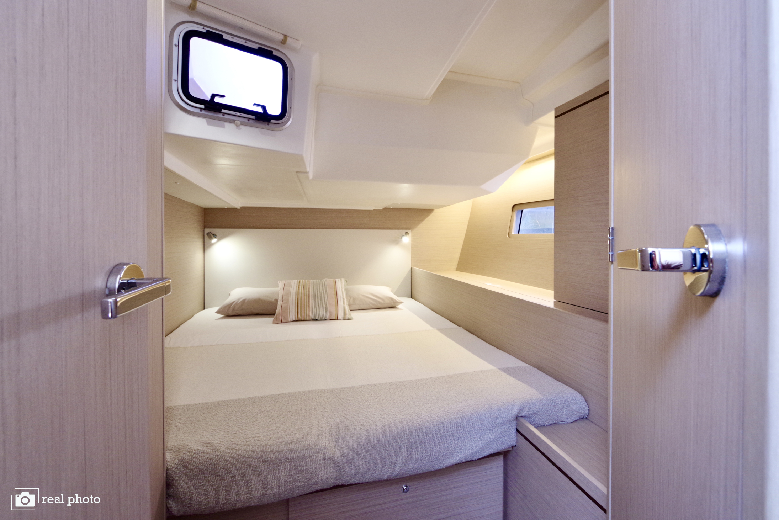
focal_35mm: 15
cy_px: 260
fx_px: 325
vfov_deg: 77.4
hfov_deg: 100.4
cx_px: 390
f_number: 13
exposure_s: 1/13
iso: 1600
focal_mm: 15
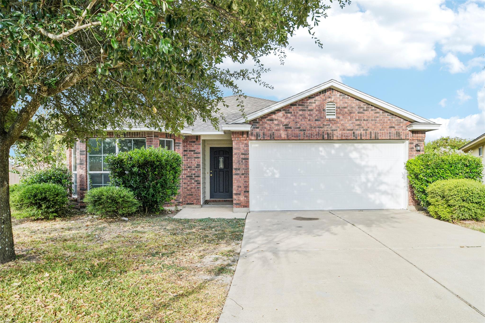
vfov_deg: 51.3
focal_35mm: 25
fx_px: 337
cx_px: 242
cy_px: 162
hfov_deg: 71.5
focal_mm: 17
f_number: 8
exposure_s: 1/500
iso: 400
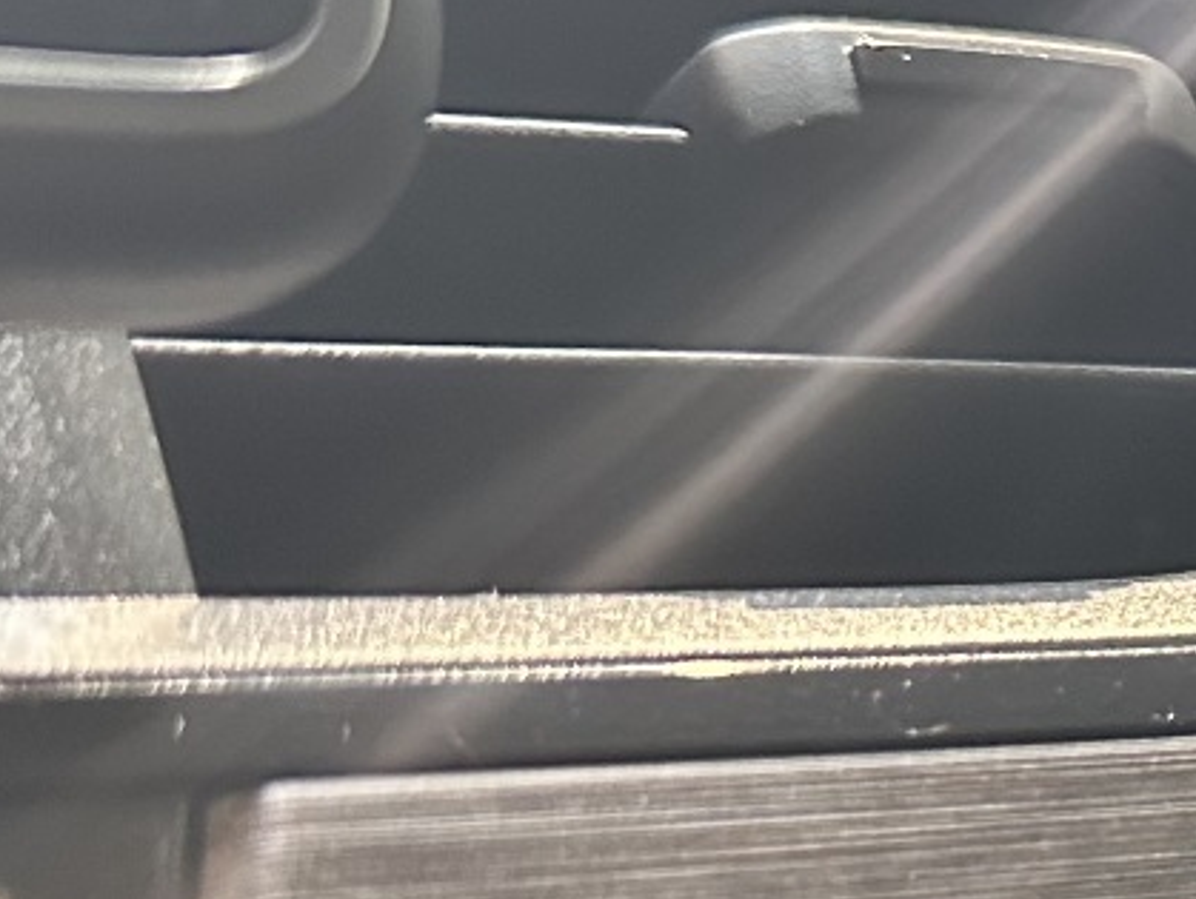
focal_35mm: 103
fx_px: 3562
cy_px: 899
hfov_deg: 15.8
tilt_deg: -5.0
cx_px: 2235
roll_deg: +0.3
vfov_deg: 14.2
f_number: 1.78
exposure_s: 1/56
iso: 640
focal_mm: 6.86
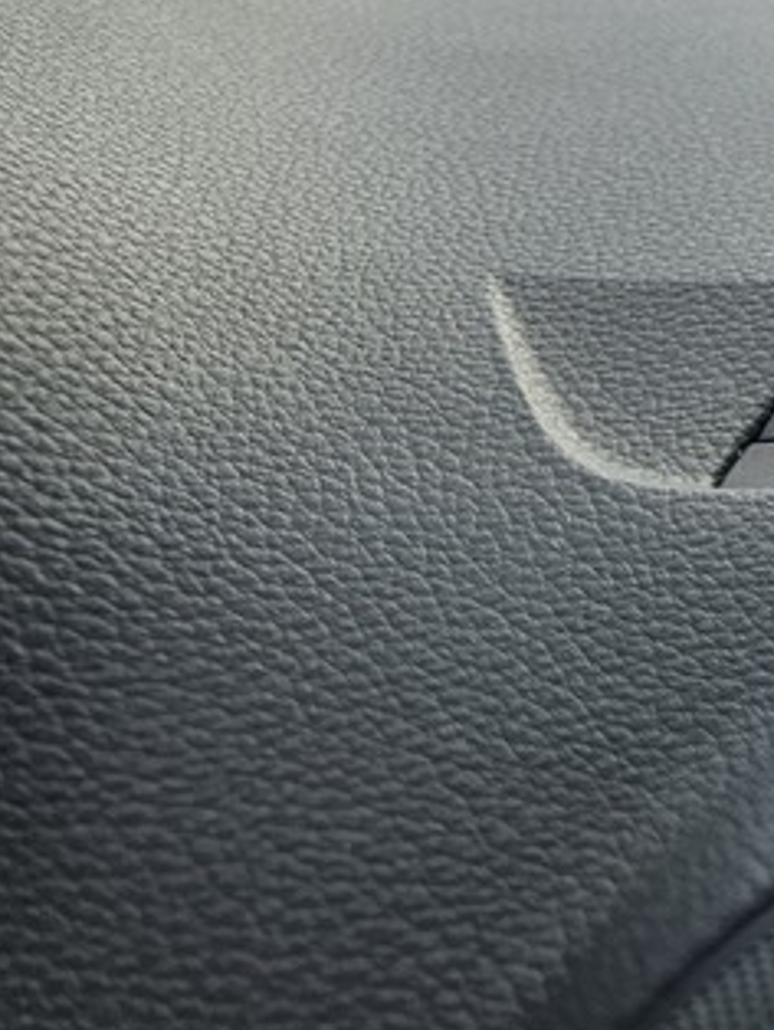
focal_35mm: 75
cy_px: -131
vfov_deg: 24.1
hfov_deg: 15.0
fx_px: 2233
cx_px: 1663
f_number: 1.7
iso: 25
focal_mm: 6.3
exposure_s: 1/359
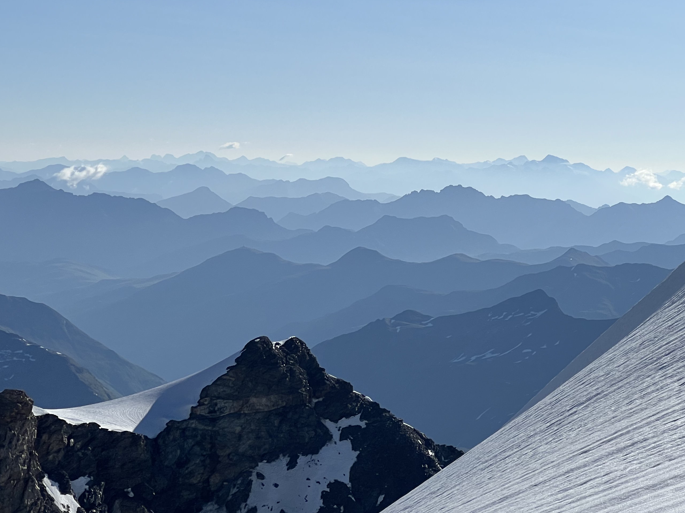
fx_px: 2394
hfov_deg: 16.3
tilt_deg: -2.3
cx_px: 355
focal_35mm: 121
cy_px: 276
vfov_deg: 12.2
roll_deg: -1.6
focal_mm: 9
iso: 32
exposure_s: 1/2096
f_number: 2.8
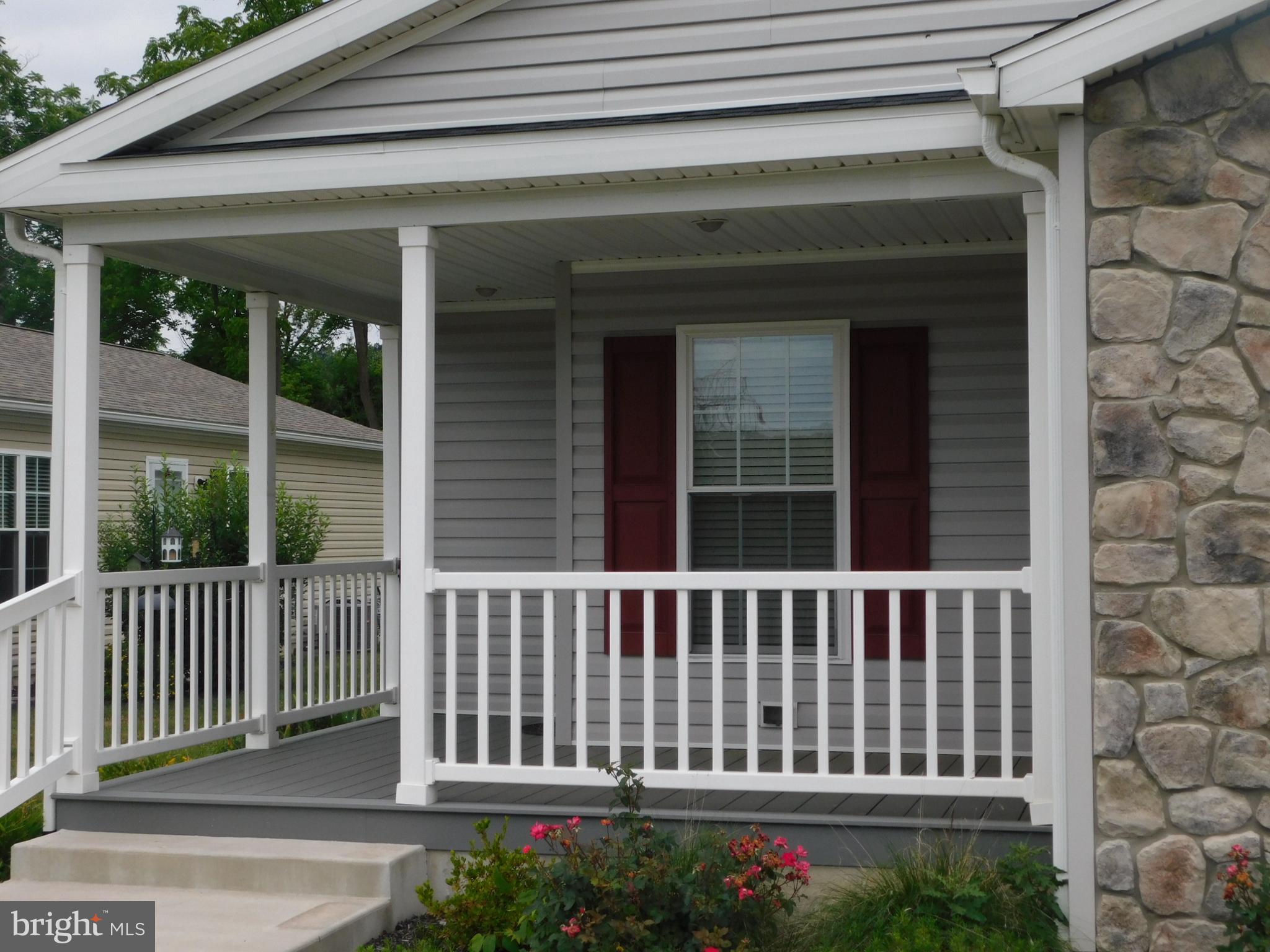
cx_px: 635
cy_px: 476
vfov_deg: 28.6
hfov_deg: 37.5
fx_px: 1871
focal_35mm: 51
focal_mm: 9
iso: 125
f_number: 3.8
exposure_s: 1/1000
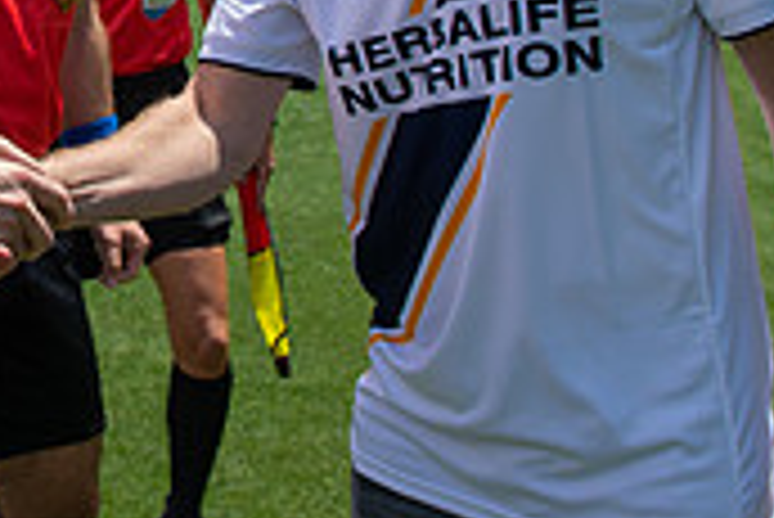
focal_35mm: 81
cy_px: -88
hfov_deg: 22.9
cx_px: -162
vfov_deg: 16.3
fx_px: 1743
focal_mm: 24
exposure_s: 1/1000
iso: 200
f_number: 5.6
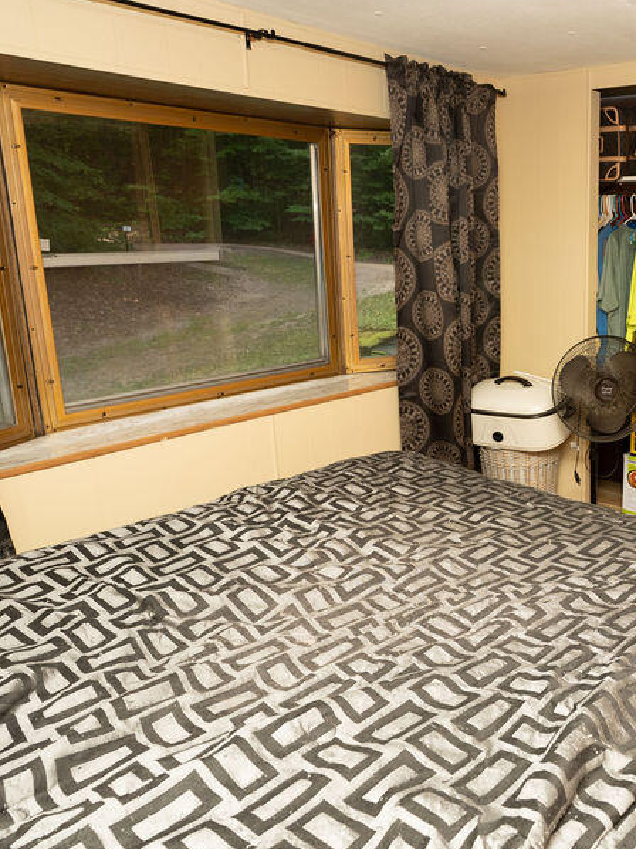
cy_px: 400
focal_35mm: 28
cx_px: 556
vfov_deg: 63.4
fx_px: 686
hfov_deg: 45.6
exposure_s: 1/160
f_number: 5.6
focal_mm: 17
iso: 500
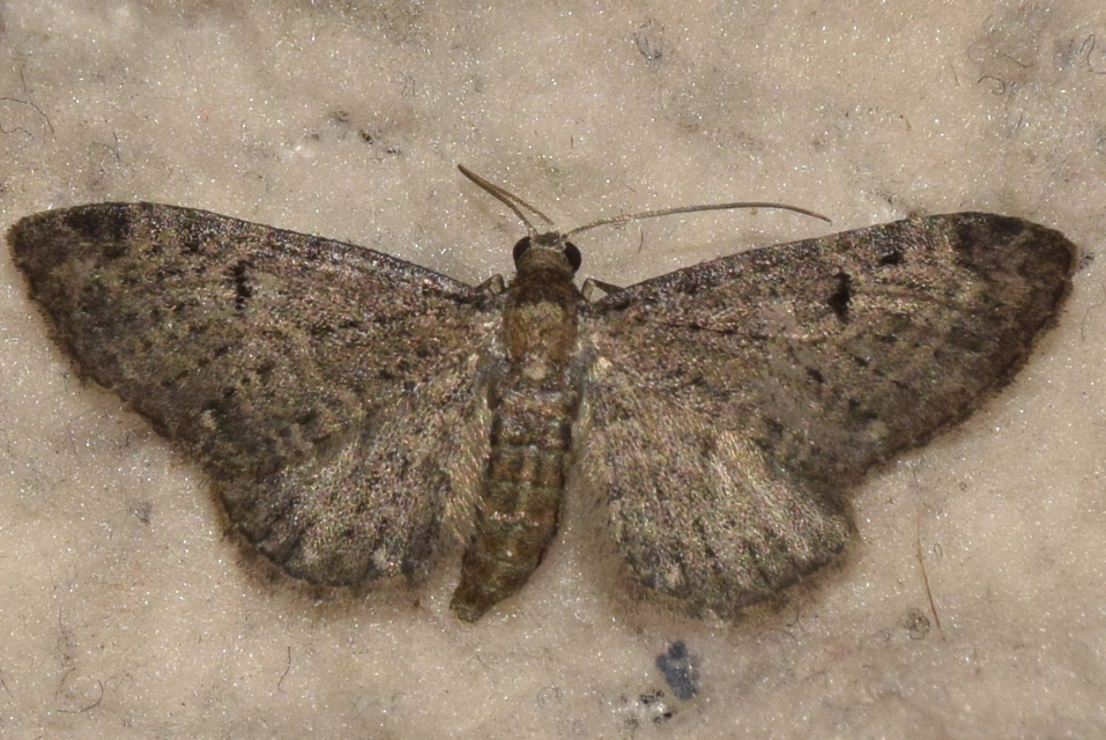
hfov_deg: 9.8
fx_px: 6457
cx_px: 553
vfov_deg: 6.6
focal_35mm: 210
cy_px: 370
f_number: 14
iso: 500
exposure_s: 1/200
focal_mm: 140
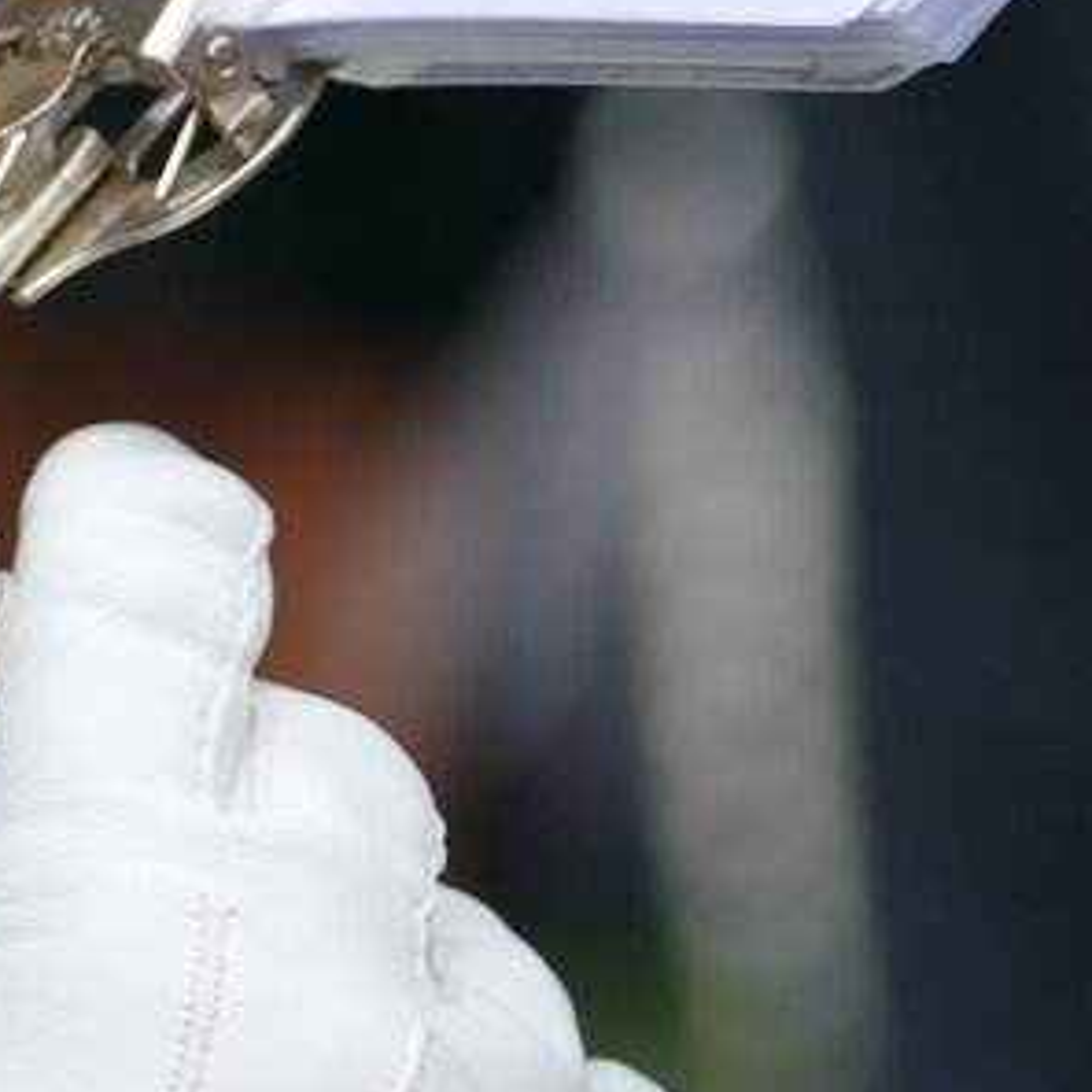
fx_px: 35833
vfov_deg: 1.7
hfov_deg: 1.7
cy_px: 618
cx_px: -170
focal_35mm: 1004
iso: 125
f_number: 4
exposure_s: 1/640
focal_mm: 124.37
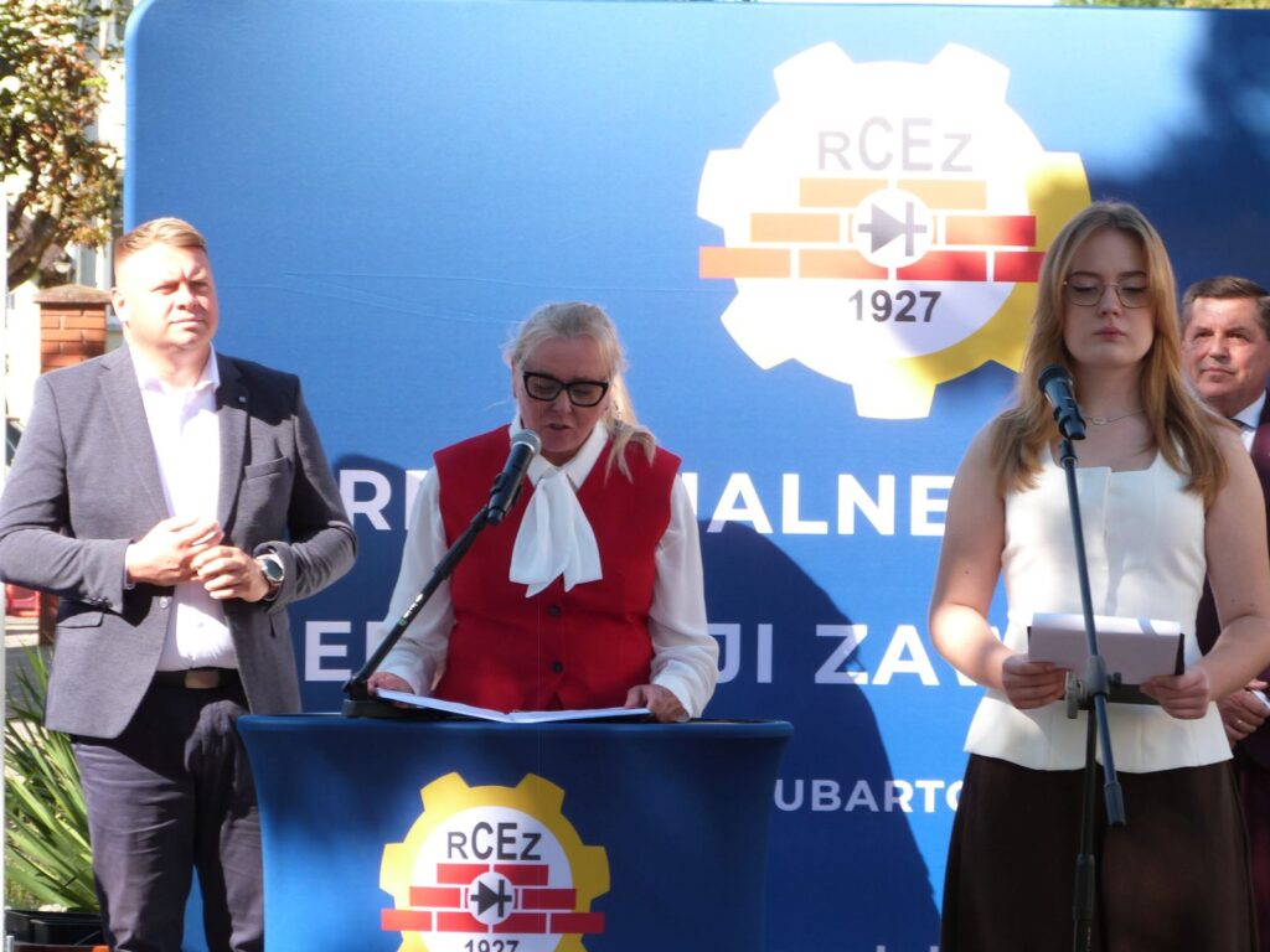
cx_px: 635
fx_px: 5797
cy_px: 476
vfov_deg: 9.4
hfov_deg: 12.5
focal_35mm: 158
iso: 100
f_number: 4
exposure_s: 1/160
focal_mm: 28.4
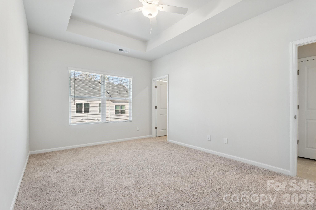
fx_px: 140
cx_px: 158
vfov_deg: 73.7
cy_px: 105
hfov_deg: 96.7
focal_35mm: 16
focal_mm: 16
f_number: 8
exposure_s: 1/60
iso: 400
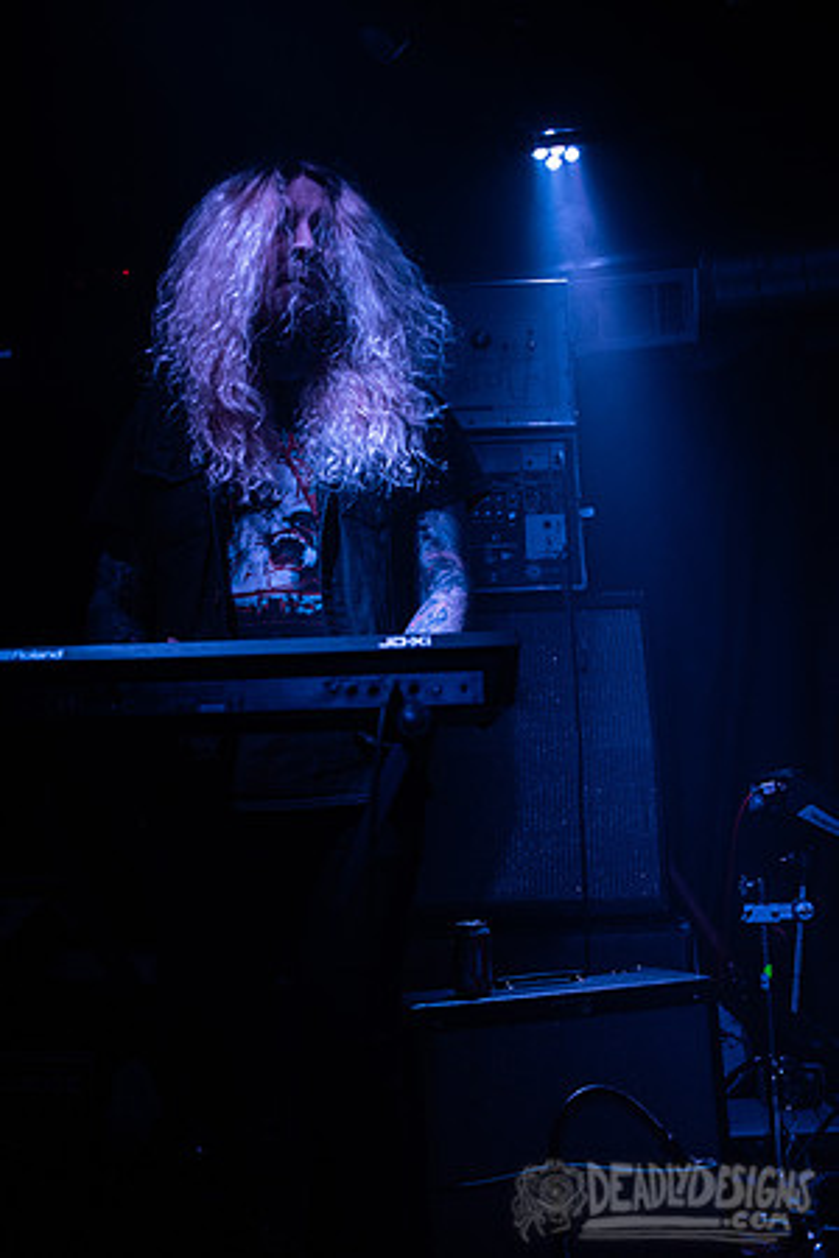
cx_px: 420
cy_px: 629
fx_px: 1223
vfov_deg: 54.4
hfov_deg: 37.9
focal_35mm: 35
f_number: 3.2
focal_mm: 35
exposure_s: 1/200
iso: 2000
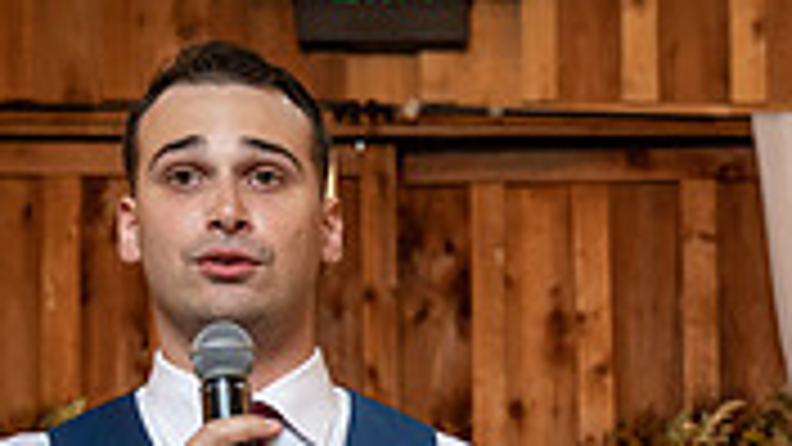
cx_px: 652
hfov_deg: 16.0
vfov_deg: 8.8
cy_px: 786
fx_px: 2793
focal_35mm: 133
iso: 2000
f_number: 4
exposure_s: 1/100
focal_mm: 37
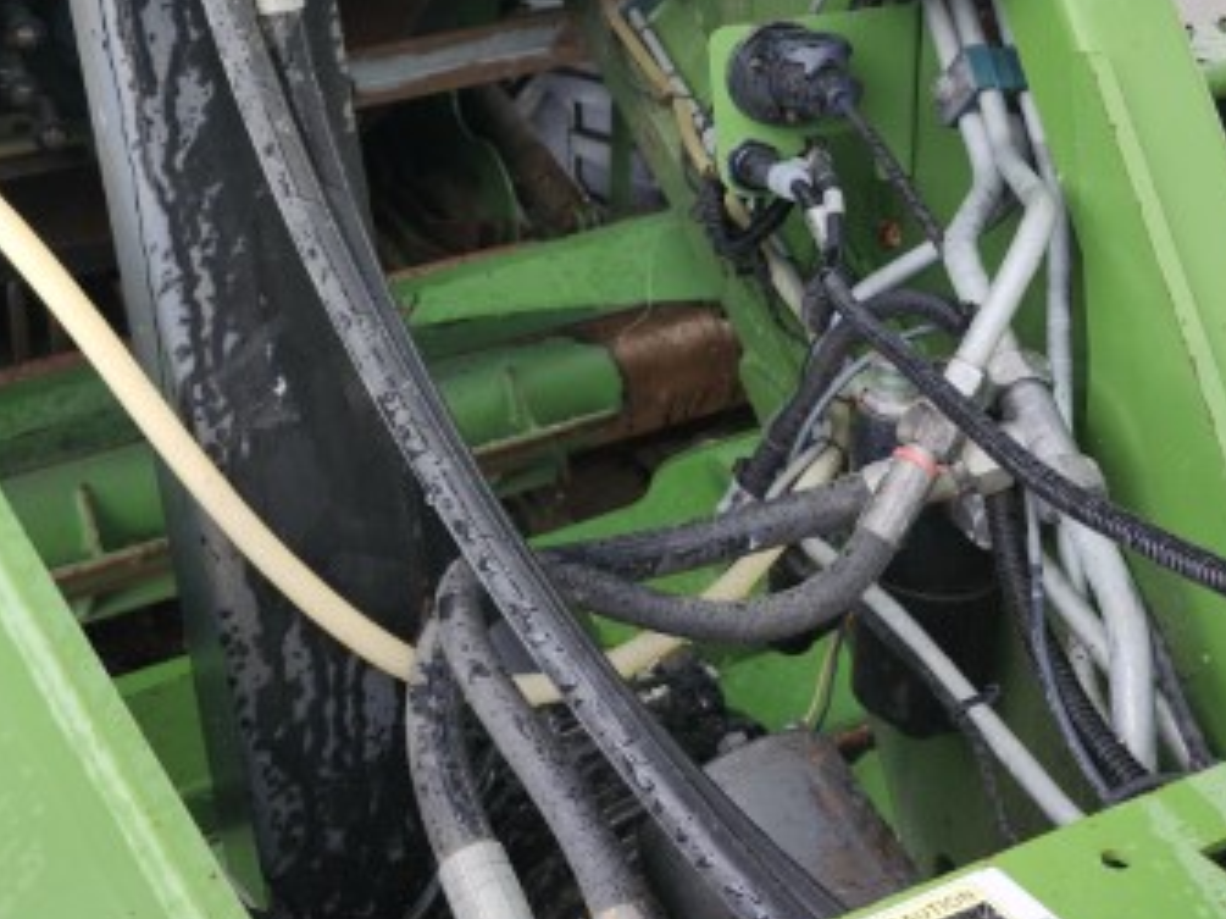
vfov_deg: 31.3
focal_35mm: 44
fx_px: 1558
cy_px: 88
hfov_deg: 41.9
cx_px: 340
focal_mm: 5.54
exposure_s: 1/180
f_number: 1.8
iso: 50
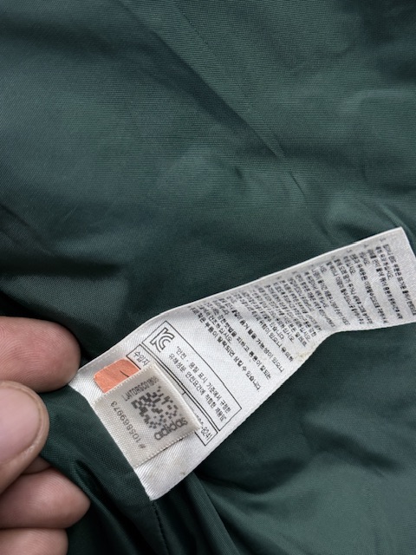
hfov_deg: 30.3
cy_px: 278
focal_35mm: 48
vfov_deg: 39.7
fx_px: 769
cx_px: 208
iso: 50
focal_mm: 6.76
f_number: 1.78
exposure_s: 1/197
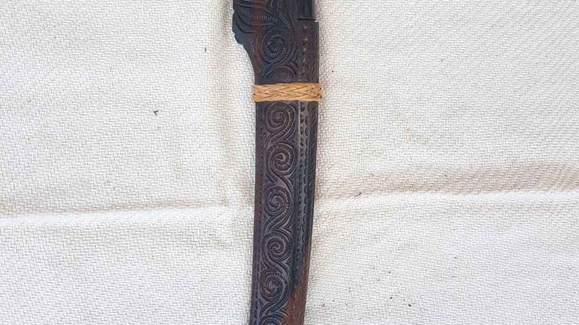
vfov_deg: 31.1
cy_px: 129
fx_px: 583
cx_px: 290
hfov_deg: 52.8
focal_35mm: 38
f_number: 1.7
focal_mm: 4.3
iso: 40
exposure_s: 1/235
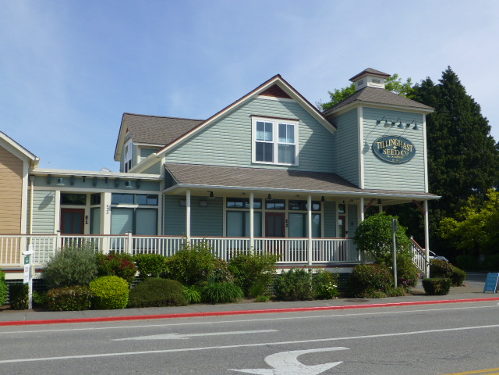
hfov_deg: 47.9
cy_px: 188
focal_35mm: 39
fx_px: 562
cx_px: 250
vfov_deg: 36.8
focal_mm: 6.9
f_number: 3.9
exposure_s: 1/1000
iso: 100
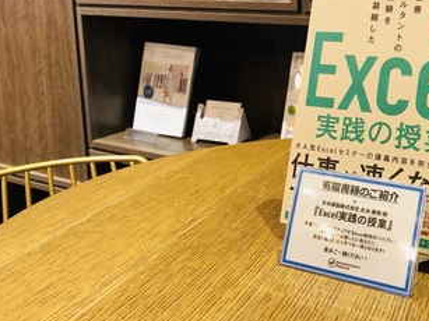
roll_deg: +0.3
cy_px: 96
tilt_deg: -10.6
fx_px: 557
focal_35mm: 45
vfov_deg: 31.8
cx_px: 336
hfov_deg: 40.5
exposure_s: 1/17
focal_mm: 3.99
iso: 64
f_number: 1.8
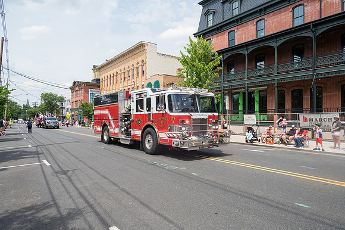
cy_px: 115
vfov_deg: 53.1
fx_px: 230
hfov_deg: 73.8
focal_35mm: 24
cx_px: 172
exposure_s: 1/100
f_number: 10
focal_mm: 24
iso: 100
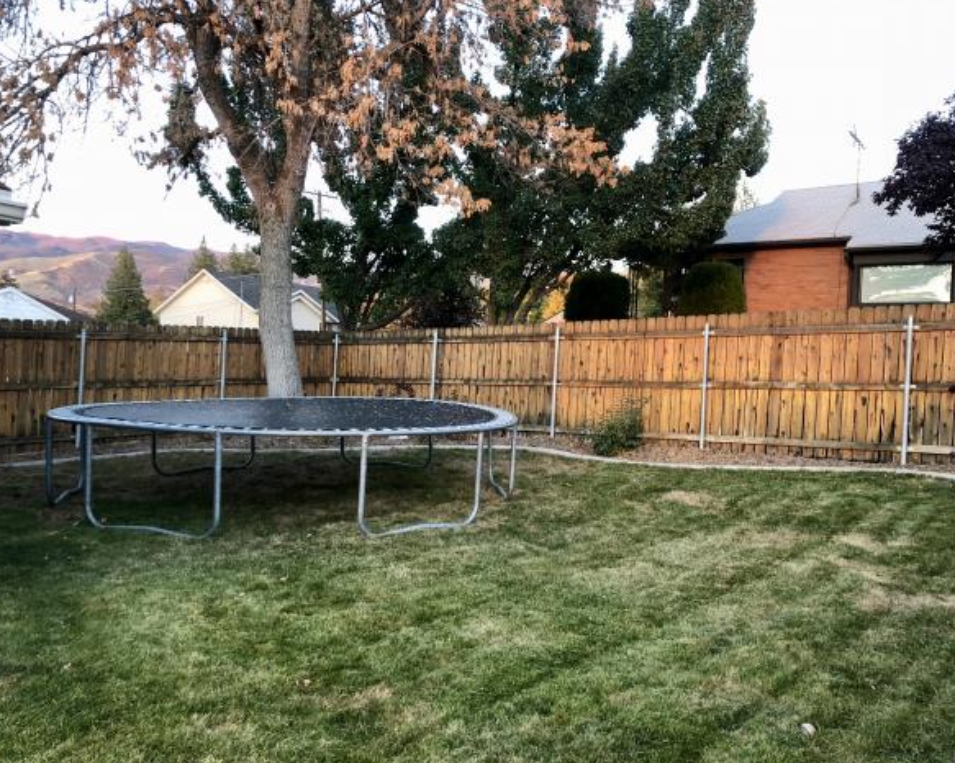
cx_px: 477
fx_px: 848
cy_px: 383
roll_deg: -2.5
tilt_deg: +1.5
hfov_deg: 58.8
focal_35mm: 30
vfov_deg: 48.5
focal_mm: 4
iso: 40
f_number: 1.8
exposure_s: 1/24
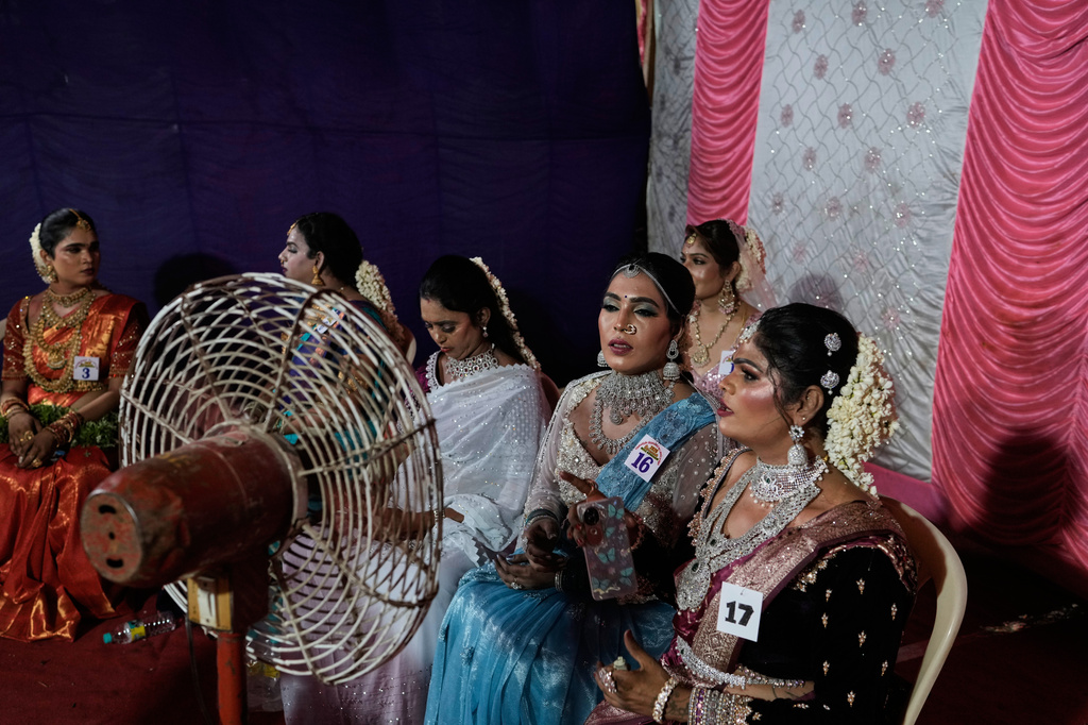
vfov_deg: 37.8
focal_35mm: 35
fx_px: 1057
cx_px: 544
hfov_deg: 54.4
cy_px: 362
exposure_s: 1/200
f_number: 3.5
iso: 1600
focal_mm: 35
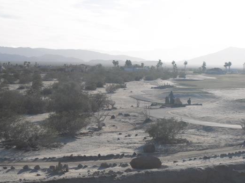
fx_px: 771
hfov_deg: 18.0
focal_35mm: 109
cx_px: 98
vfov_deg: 13.6
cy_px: 104
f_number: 12.8
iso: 64
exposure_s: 1/80
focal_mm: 15.7
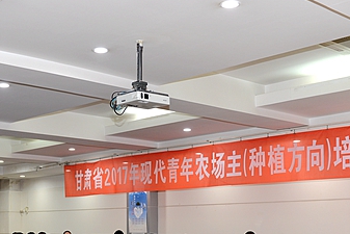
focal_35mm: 57
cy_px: 205
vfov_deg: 23.3
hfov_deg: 34.7
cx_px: 114
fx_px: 554
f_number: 4
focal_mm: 32
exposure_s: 1/60
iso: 400
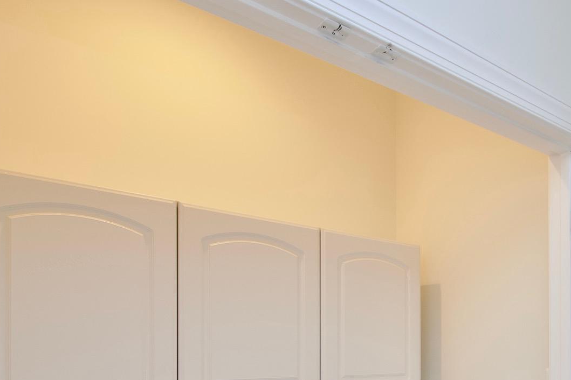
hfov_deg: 61.5
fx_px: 460
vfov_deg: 41.8
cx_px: 397
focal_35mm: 29
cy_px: 333
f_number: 7.1
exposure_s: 1/30
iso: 320
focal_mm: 10
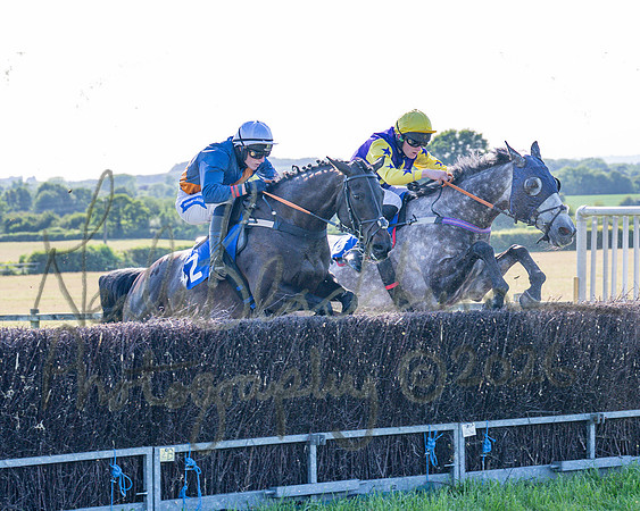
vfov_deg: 12.4
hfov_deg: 15.4
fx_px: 2357
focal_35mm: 124
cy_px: 189
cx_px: 171
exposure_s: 1/1250
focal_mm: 70
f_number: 4
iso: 320
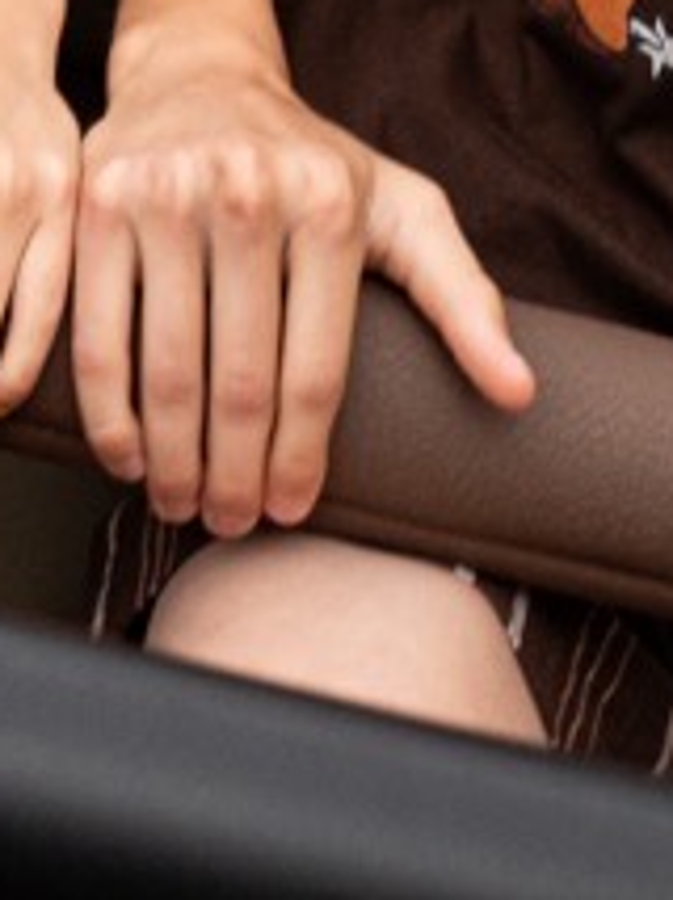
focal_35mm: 151
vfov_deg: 8.6
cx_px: 383
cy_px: -2393
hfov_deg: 9.8
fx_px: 3922
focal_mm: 14
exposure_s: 1/800
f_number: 5
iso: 500
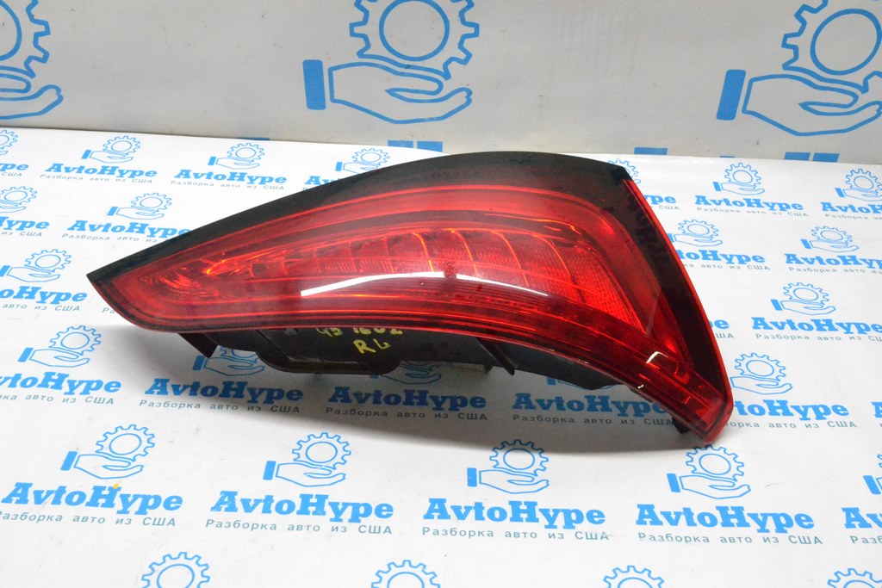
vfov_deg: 34.2
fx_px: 956
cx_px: 441
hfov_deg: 49.5
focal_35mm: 39
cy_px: 294
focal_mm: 26
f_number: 13
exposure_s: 1/100
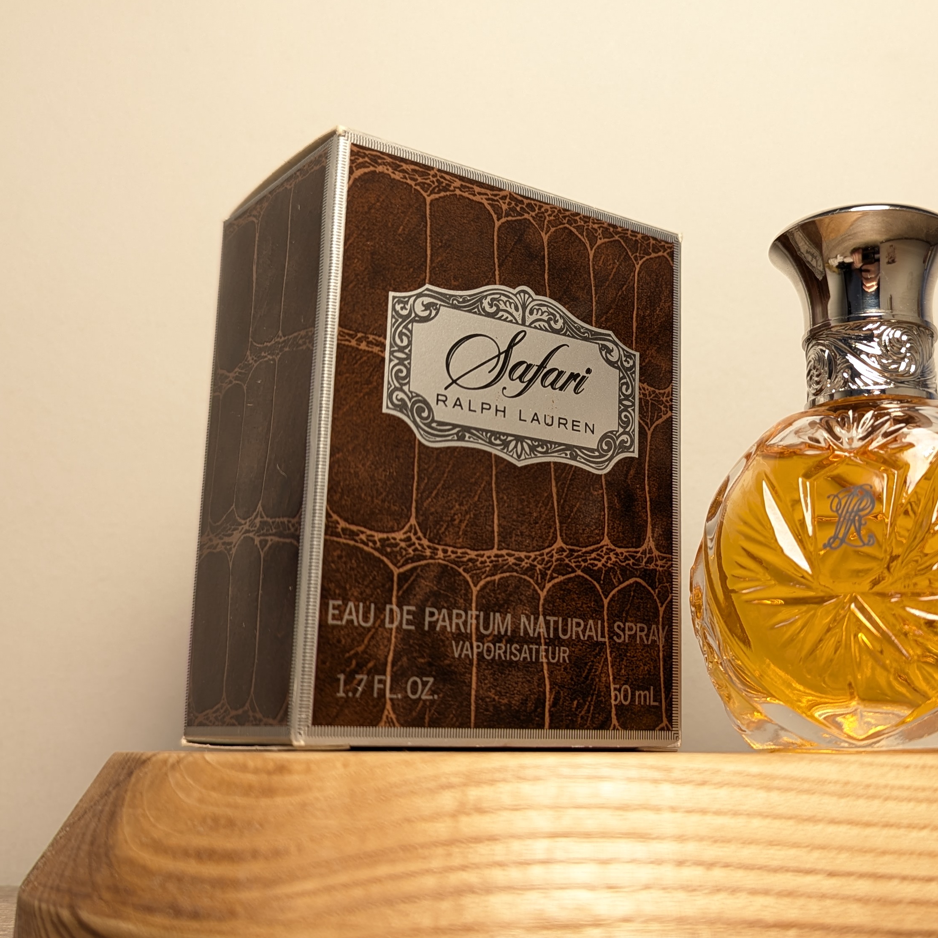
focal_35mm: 39
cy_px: 439
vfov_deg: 42.8
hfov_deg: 42.3
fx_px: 1196
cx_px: 624
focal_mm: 6.81
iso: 126
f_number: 1.85
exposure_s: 1/90
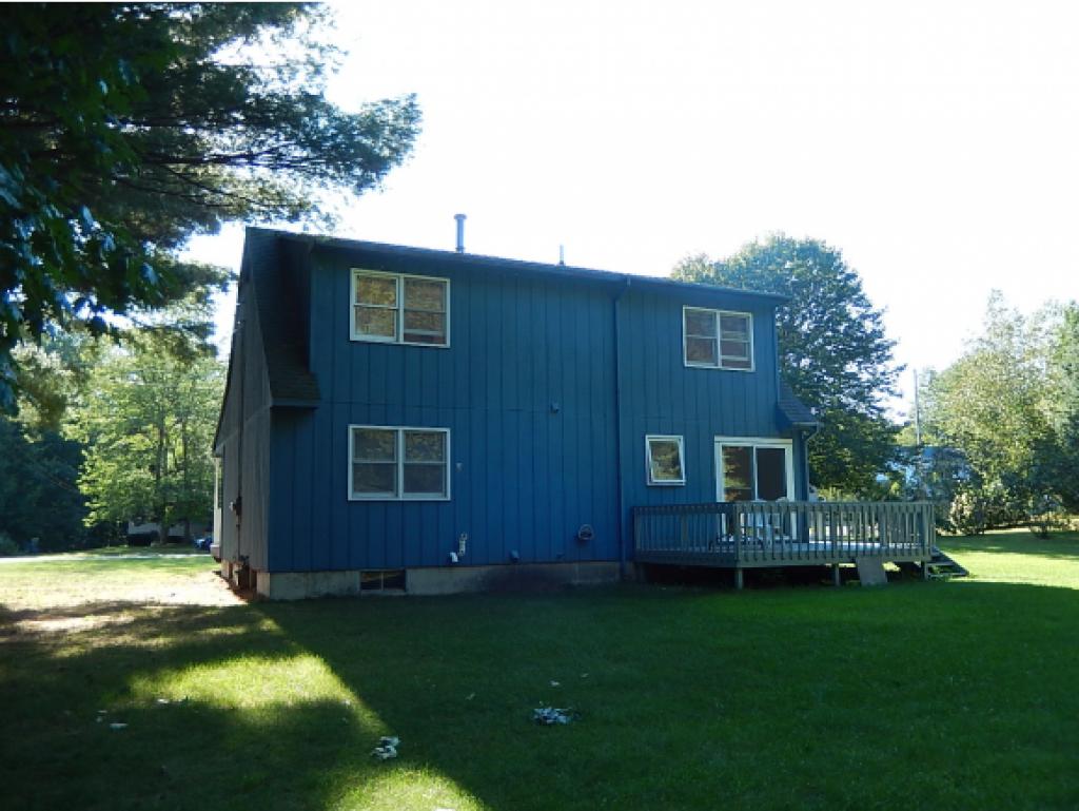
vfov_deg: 49.8
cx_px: 540
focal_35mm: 28
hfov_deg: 63.4
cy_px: 406
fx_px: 873
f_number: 3.6
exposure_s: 1/200
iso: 125
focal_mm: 5.1
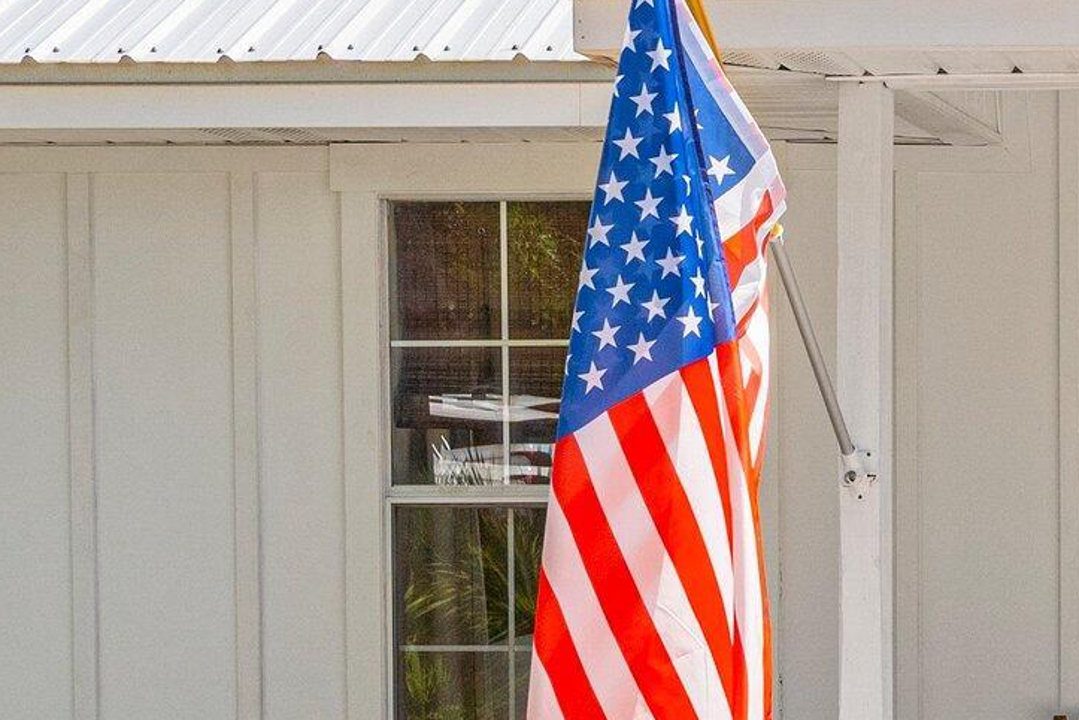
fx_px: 3057
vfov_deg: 13.4
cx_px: 1443
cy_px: 524
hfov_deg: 18.5
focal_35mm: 102
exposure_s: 1/1250
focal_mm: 24
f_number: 8
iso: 400
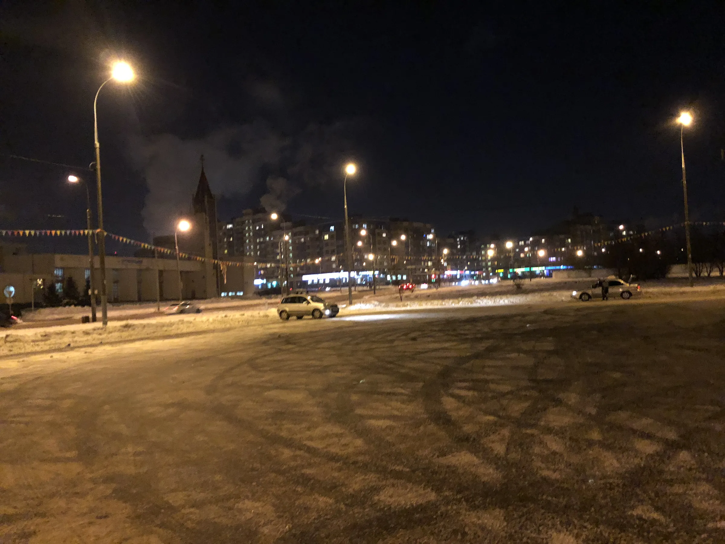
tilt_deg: +2.2
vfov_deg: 49.7
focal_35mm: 28
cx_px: 362
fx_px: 586
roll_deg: +1.3
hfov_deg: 63.4
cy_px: 272
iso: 100
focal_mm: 4
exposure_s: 1/5
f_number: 1.8
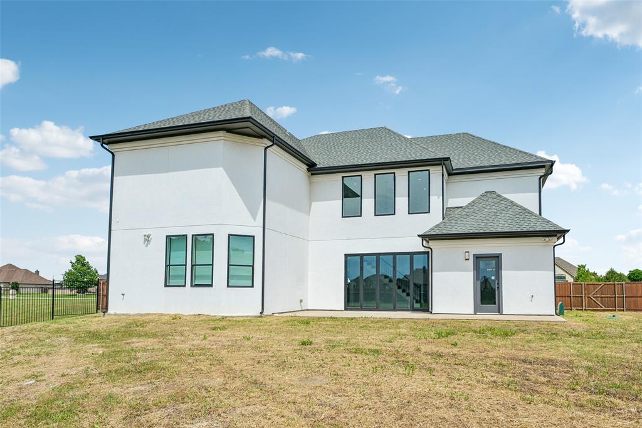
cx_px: 321
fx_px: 392
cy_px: 214
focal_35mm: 22
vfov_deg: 57.2
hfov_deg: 78.6
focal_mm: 22
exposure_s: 1/2000
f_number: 8
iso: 400
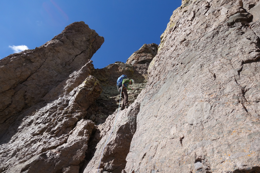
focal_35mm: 24
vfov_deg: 53.1
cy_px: 86
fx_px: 173
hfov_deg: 73.8
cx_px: 130
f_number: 5.6
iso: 125
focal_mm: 8.8
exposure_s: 1/320
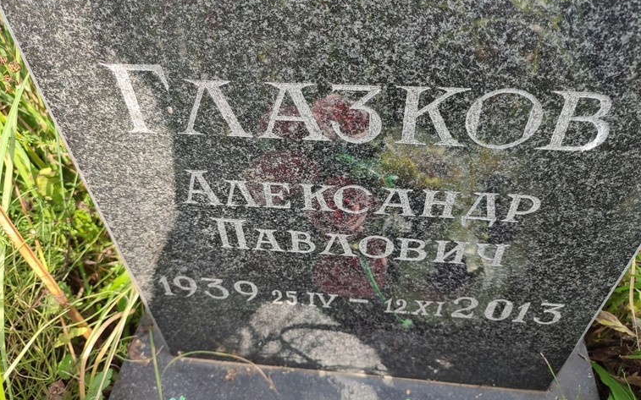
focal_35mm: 28
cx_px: 317
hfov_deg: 66.5
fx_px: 489
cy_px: 173
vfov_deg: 44.4
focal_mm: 6.04
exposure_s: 1/103
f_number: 1.9
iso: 50
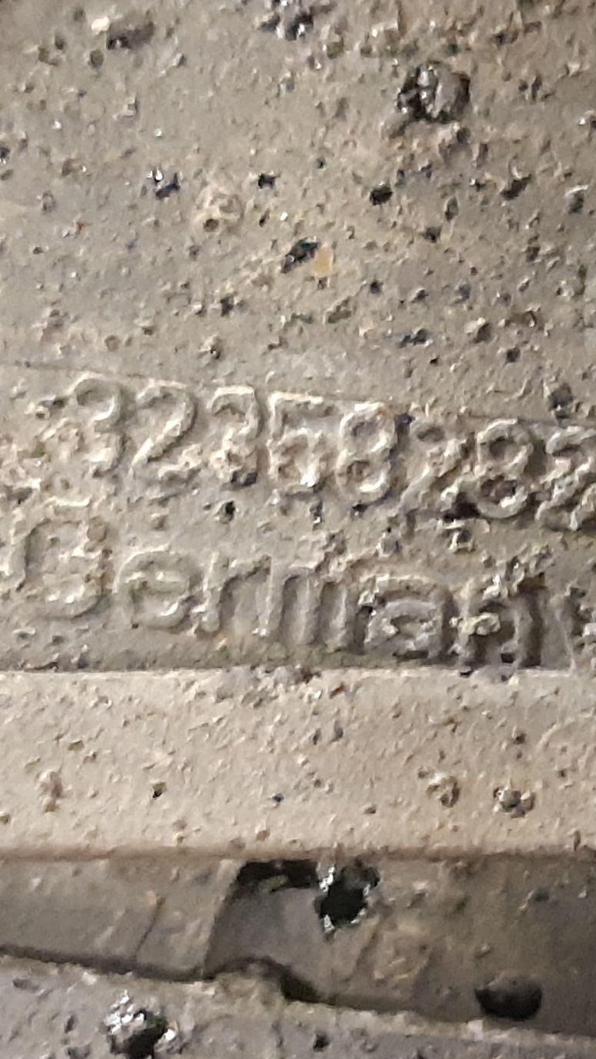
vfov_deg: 48.3
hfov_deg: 28.3
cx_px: 344
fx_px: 1180
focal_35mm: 42
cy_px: 516
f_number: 1.7
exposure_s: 1/20
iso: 640
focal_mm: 3.93
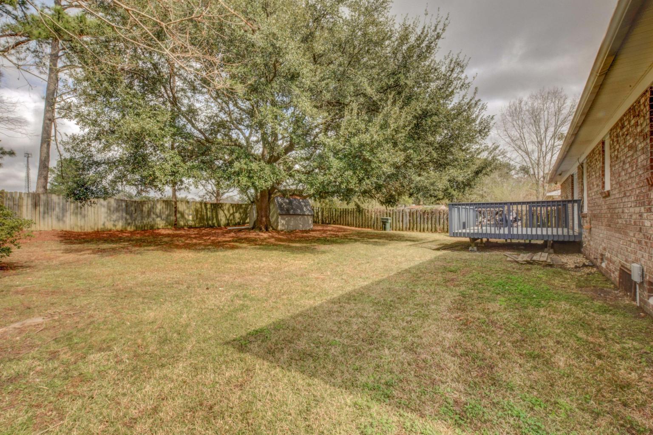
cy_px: 218
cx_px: 326
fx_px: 272
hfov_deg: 100.4
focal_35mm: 15
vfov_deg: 77.3
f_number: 22
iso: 400
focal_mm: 10
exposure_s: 1/15
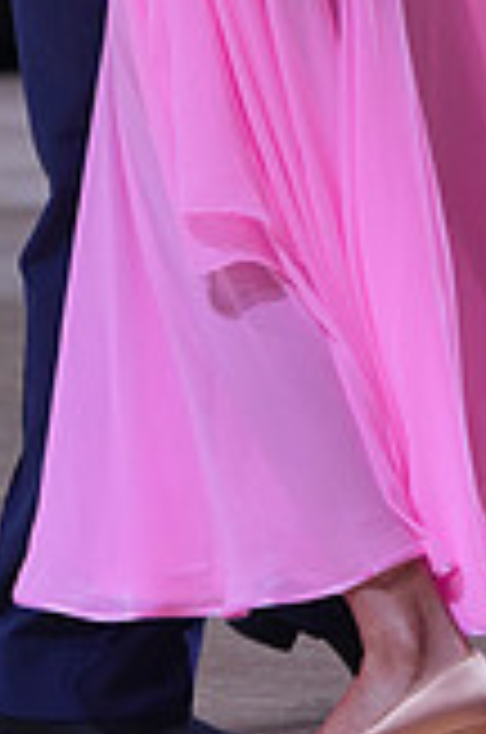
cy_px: -297
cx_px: 200
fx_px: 10737
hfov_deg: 2.6
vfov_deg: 3.9
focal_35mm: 528
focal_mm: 148
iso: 1250
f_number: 5.6
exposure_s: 1/400
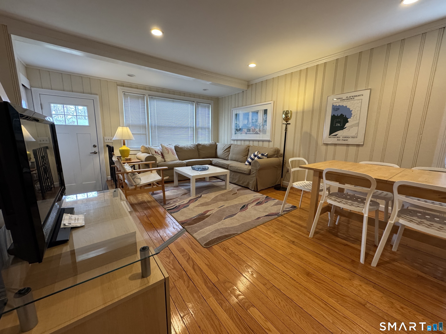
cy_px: 167
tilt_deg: -10.4
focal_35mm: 14
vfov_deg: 85.7
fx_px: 180
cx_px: 223
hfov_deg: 102.1
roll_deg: -1.2
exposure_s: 1/120
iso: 320
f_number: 2.2
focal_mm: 2.22
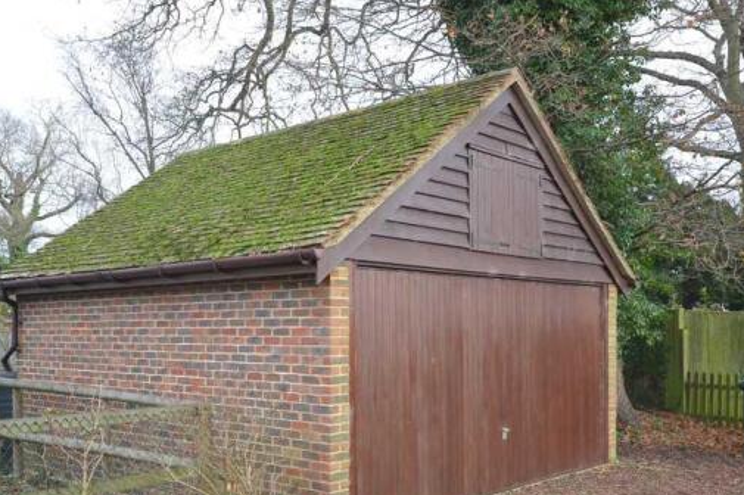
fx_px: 805
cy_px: 319
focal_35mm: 39
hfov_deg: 49.6
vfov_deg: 33.9
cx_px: 385
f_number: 5.6
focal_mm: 20
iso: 360
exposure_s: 1/125
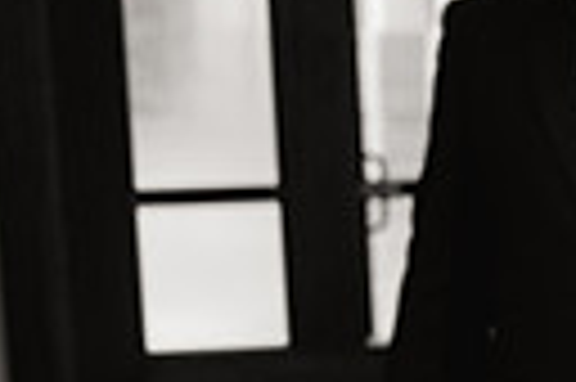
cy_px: 479
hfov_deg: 11.7
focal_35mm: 159
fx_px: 2541
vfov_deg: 8.5
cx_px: 1107
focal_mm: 35
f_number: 2.8
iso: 1600
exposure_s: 1/125
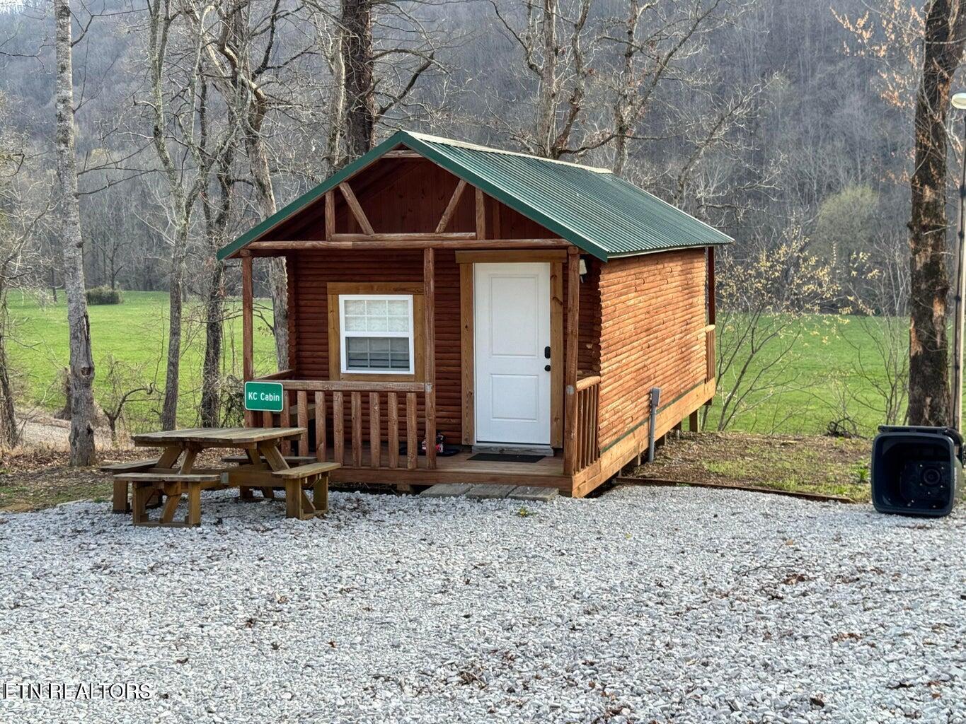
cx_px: 483
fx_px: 1340
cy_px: 362
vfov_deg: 30.3
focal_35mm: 48
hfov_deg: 39.7
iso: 64
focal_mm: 6.76
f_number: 1.78
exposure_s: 1/739
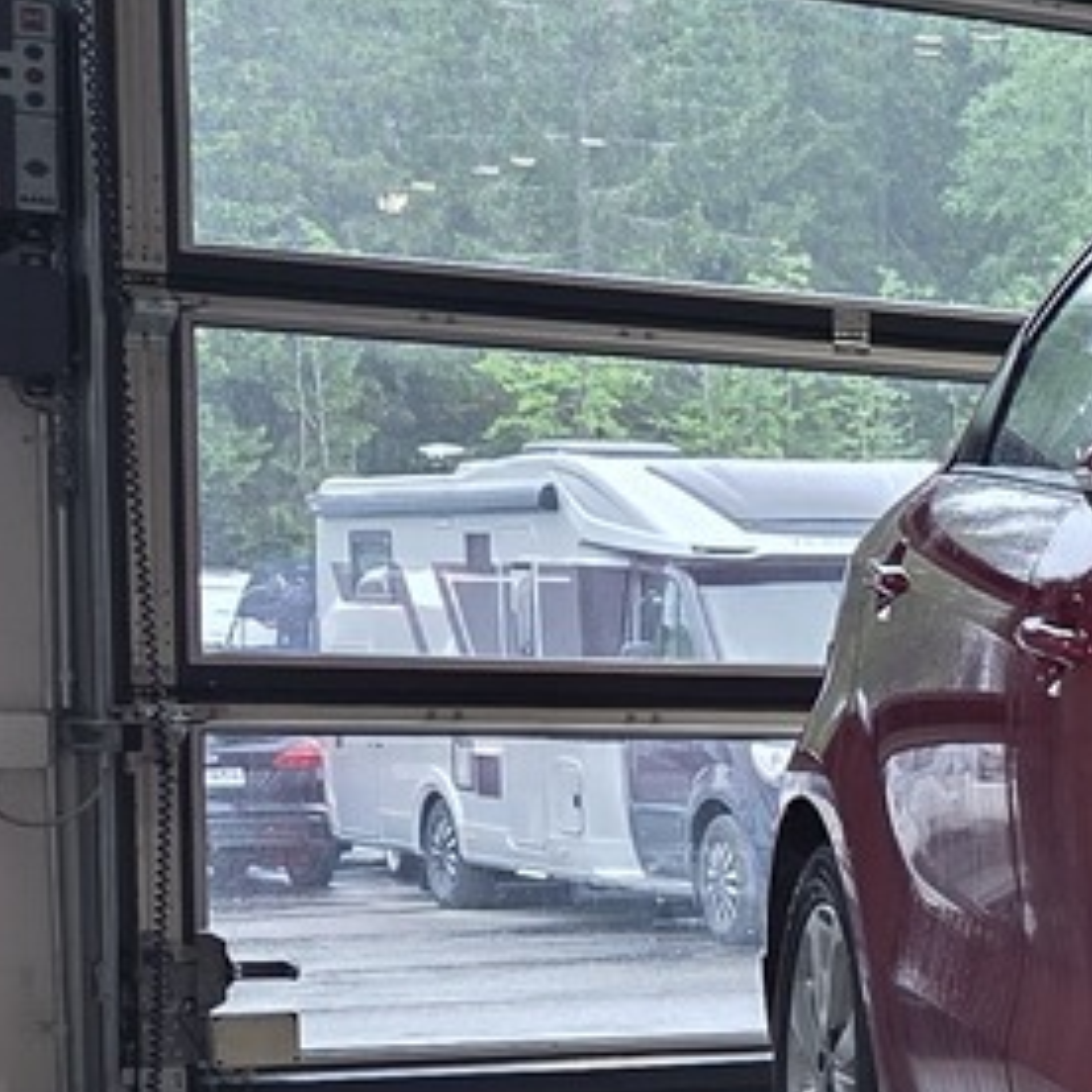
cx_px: 2299
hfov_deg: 13.6
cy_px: 977
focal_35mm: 106
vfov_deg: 16.2
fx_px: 3783
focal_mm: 5.4
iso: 80
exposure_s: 1/180
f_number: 1.8
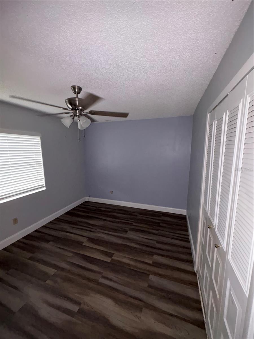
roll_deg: +0.4
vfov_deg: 102.1
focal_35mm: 14
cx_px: 127
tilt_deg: -8.8
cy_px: 170
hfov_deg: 85.7
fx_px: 137
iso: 320
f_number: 2.2
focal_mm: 2.22
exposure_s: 1/30
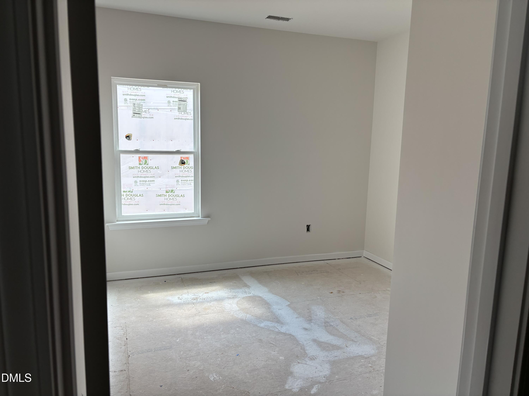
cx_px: 264
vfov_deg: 53.1
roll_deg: -1.2
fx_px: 397
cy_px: 198
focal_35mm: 26
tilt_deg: -9.0
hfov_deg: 67.3
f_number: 1.6
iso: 50
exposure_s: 1/288
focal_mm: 5.96
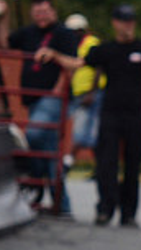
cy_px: 304
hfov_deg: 1.0
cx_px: 375
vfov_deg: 1.8
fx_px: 7901
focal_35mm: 1194
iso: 1000
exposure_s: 1/2000
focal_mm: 200
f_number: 5.6
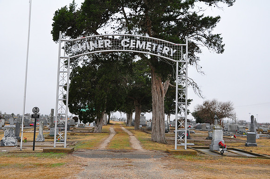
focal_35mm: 39
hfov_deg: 49.6
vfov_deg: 34.1
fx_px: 292
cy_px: 90
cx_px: 135
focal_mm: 26
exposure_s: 1/250
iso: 800
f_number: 8
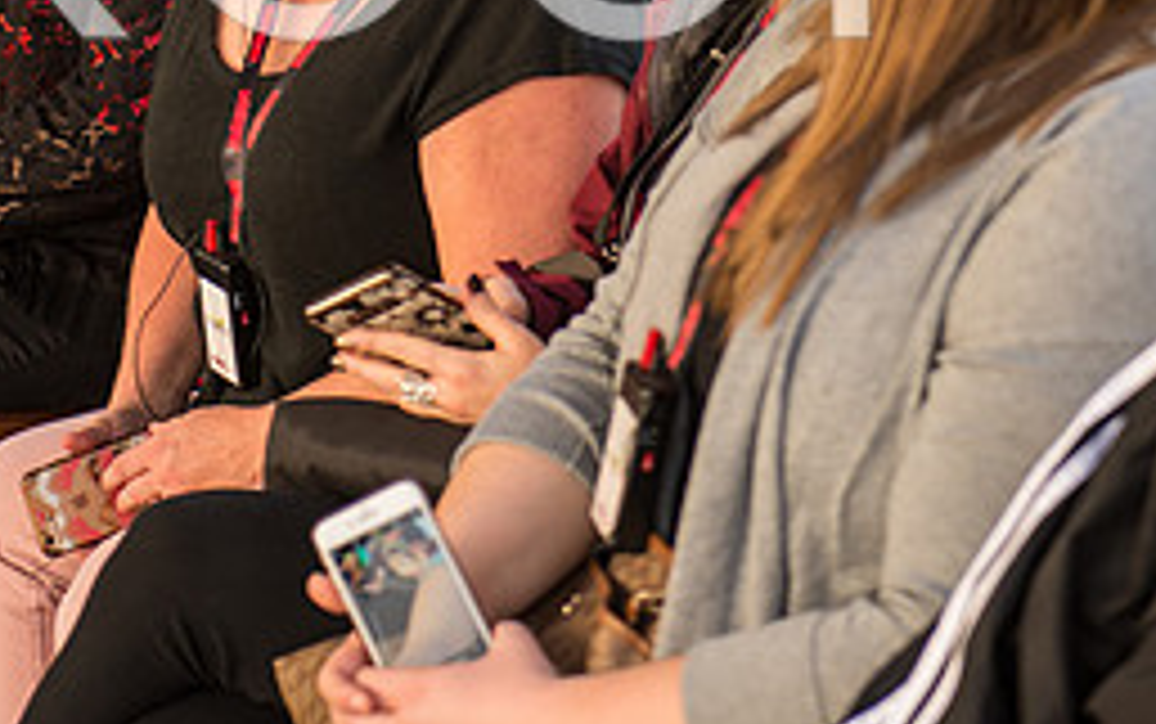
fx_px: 5076
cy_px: -88
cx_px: 342
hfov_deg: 13.0
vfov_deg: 8.1
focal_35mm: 161
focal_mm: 70
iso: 400
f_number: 2.8
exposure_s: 1/400
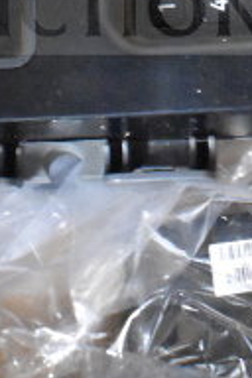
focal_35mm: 129
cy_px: -101
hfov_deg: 10.6
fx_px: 1354
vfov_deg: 15.2
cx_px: 108
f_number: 3.5
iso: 12800
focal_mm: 18
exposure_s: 1/30
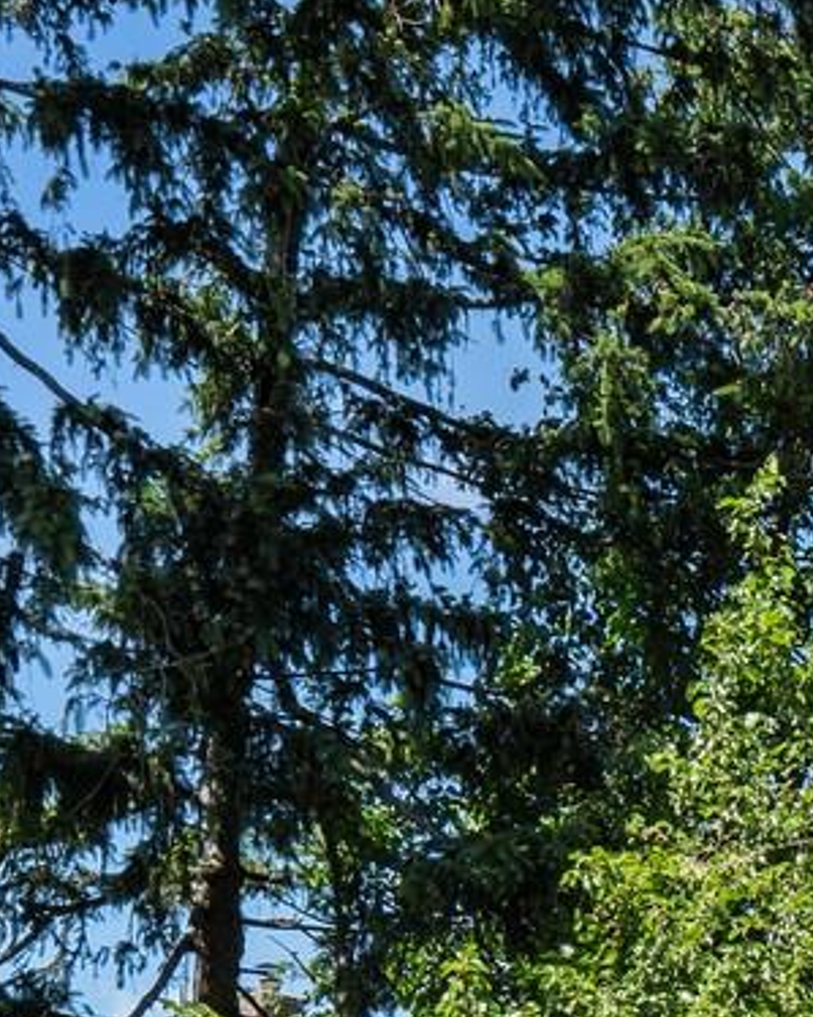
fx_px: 2166
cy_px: 1456
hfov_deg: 19.1
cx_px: 1145
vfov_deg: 22.4
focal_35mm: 72
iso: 640
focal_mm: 14
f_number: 10
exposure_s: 1/400
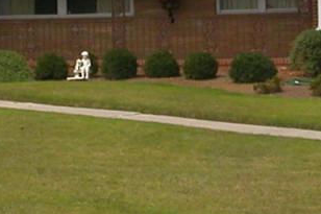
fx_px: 1426
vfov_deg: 8.5
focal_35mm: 160
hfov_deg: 12.8
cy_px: -61
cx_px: 78
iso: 100
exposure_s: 1/640
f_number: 4.5
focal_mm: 5.6
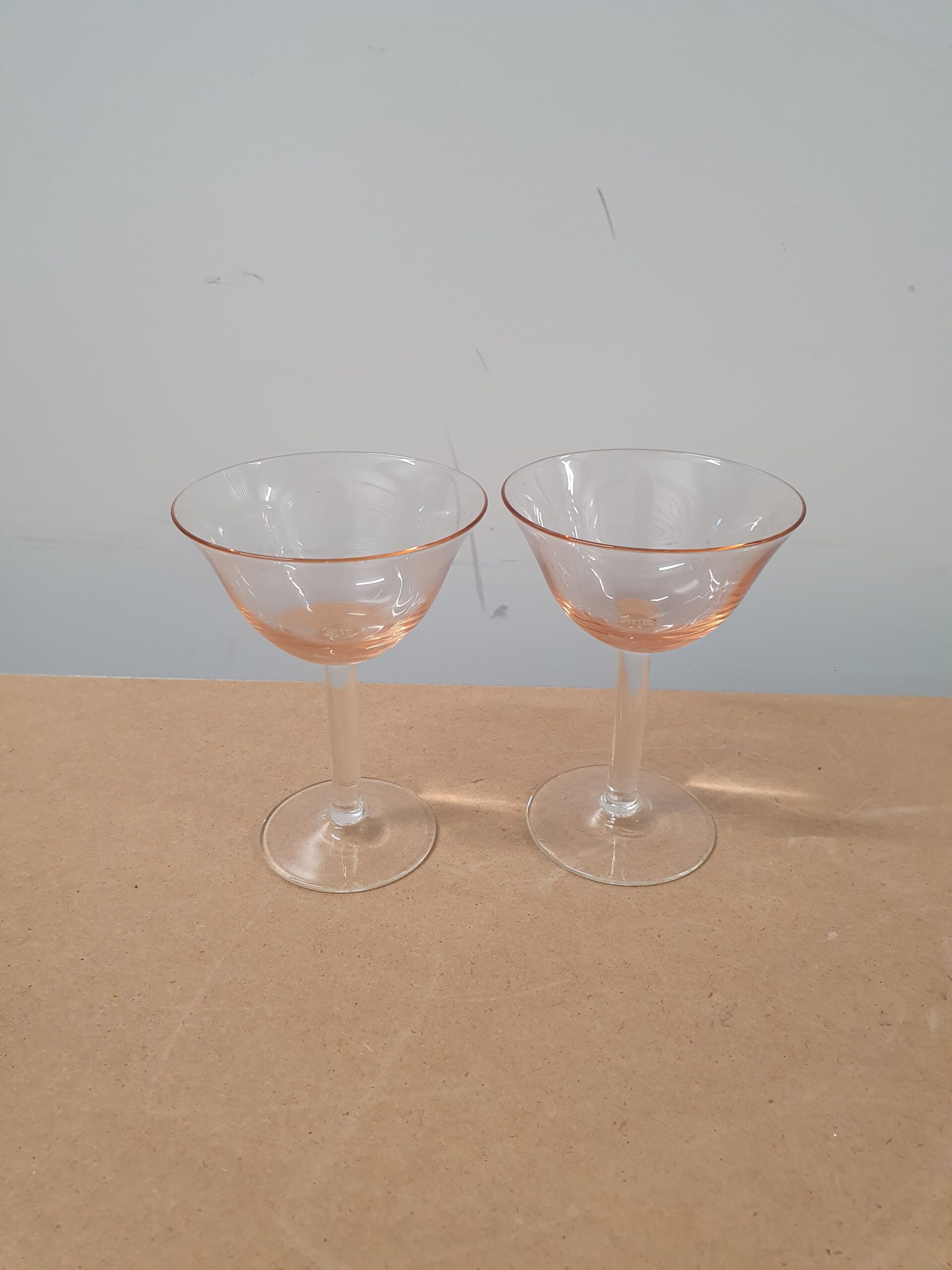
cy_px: 635
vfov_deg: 67.3
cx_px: 476
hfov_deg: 53.1
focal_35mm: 26
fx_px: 953
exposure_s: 1/50
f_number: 2.4
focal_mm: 4.32
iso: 250
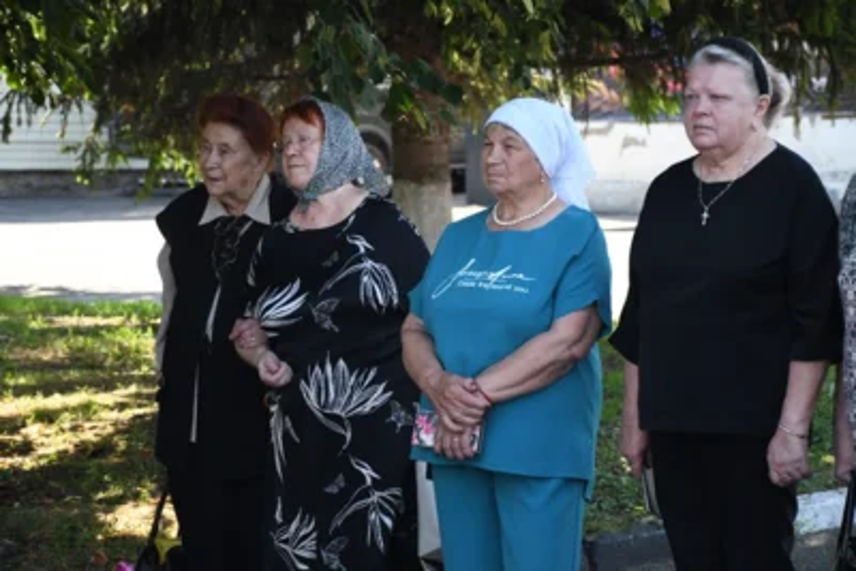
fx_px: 3021
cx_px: 428
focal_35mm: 127
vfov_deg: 10.8
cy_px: 286
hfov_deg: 16.1
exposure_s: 1/500
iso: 800
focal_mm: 85
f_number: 5.6
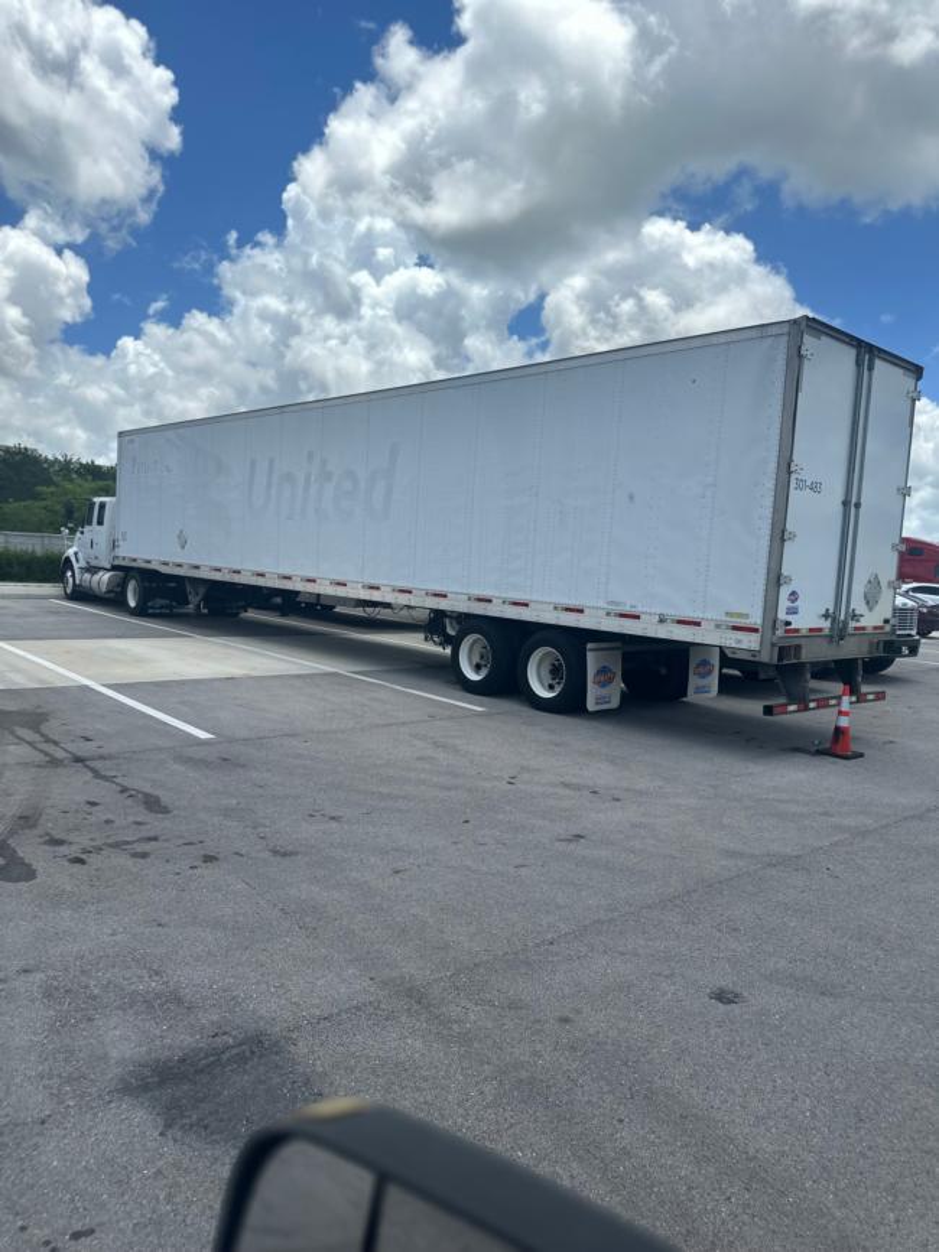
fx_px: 868
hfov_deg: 56.8
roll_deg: -1.1
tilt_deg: -3.7
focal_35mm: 24
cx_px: 470
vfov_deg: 71.6
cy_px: 626
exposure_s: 1/6211
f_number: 1.78
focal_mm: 6.86
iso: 80
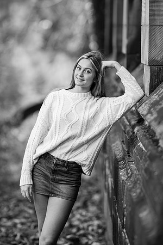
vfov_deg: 15.2
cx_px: 82
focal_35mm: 135
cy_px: 122
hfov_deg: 10.2
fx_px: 917
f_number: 1.8
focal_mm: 135
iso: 200
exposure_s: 1/640
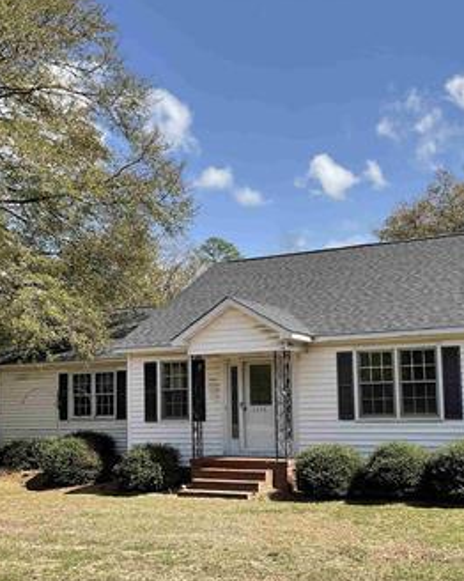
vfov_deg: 40.3
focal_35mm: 46
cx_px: 256
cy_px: 329
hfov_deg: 32.7
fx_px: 790
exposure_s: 1/1577
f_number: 1.8
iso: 16
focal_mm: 3
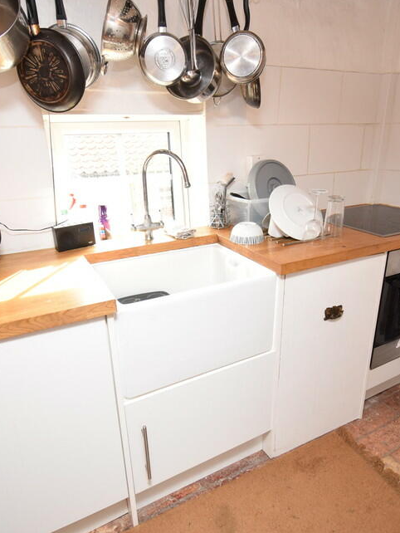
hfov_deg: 58.9
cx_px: 213
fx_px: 354
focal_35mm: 23
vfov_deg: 73.9
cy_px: 273
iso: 800
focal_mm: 10
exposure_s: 1/100
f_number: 5
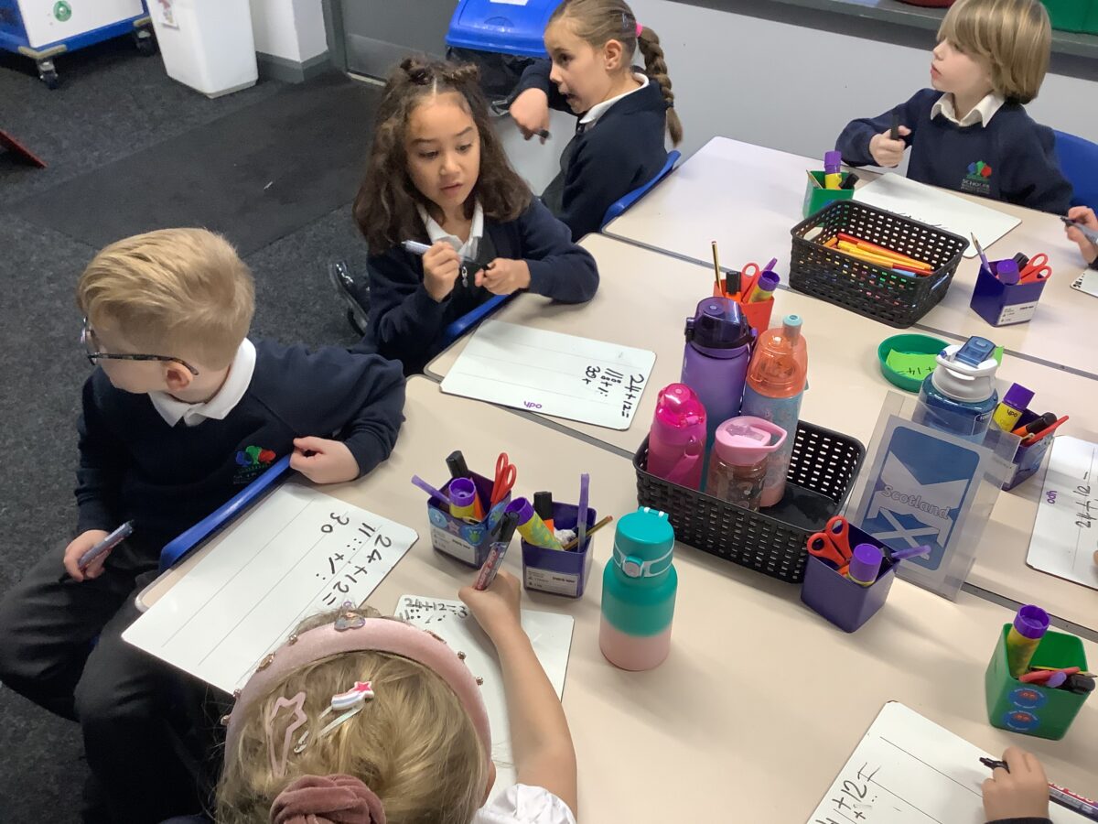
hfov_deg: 58.4
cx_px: 549
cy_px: 412
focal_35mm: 31
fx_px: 983
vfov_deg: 45.4
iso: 160
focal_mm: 3.3
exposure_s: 1/60
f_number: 2.4
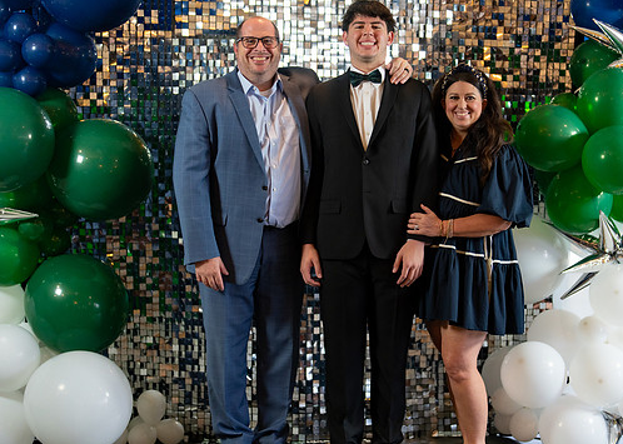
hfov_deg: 29.8
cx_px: 372
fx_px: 1167
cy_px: 225
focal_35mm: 66
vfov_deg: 21.5
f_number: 1.2
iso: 800
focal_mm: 50
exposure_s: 1/320
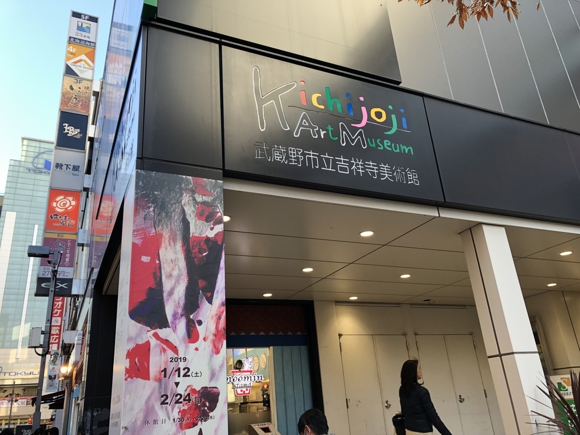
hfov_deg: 63.4
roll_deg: +5.4
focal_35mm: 28
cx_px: 290
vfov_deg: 49.7
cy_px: 218
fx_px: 469
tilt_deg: +23.6
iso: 40
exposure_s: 1/120
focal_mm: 4
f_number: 1.8
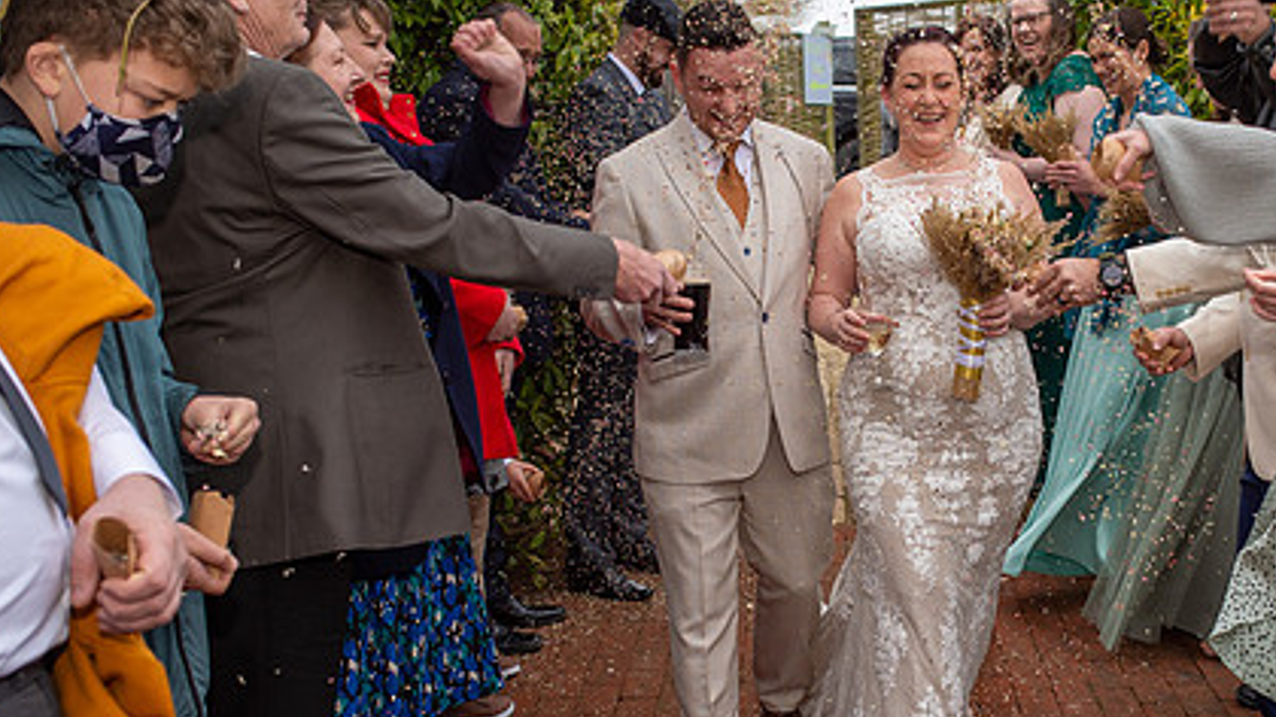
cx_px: 863
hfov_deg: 39.3
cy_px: 437
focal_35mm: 52
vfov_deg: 23.0
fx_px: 1759
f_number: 4
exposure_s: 1/320
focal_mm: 35
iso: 320
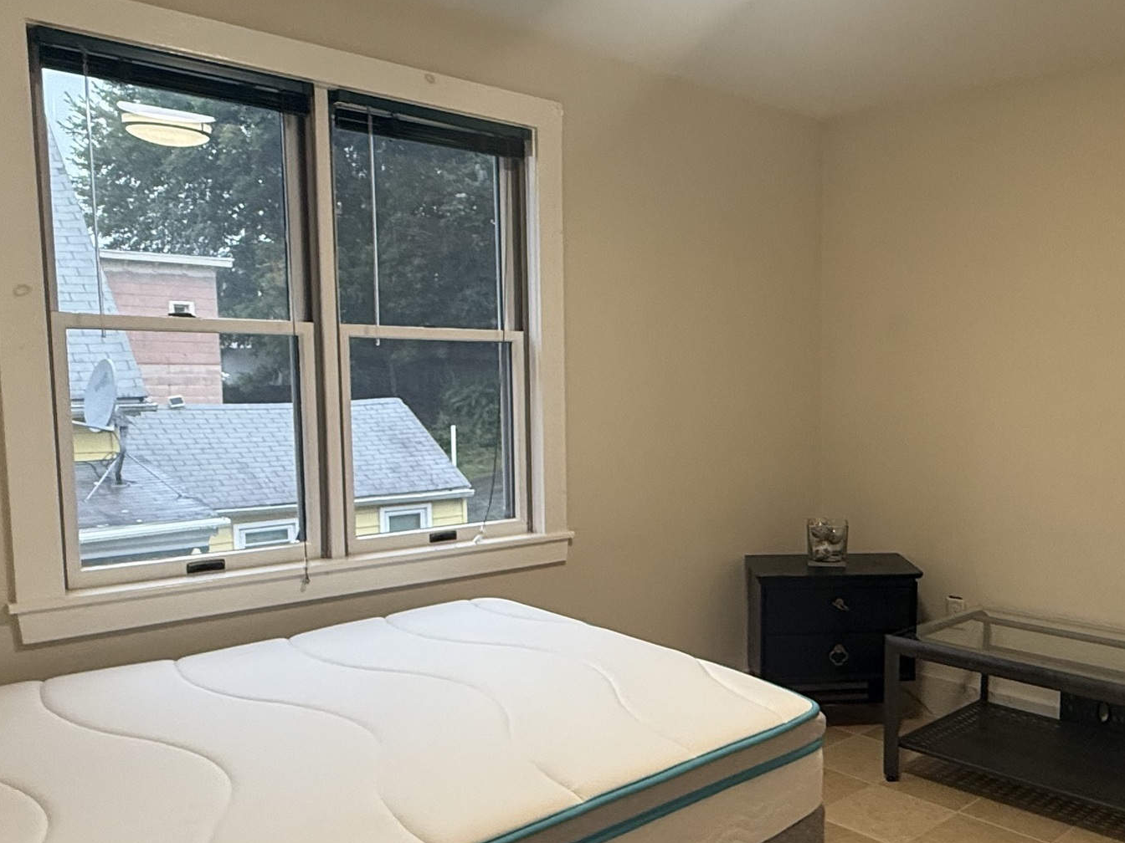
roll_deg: -0.1
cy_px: 478
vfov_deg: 44.1
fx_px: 1040
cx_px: 795
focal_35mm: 32
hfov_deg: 55.0
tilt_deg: -4.4
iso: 250
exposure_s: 1/120
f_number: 2.2
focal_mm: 2.22
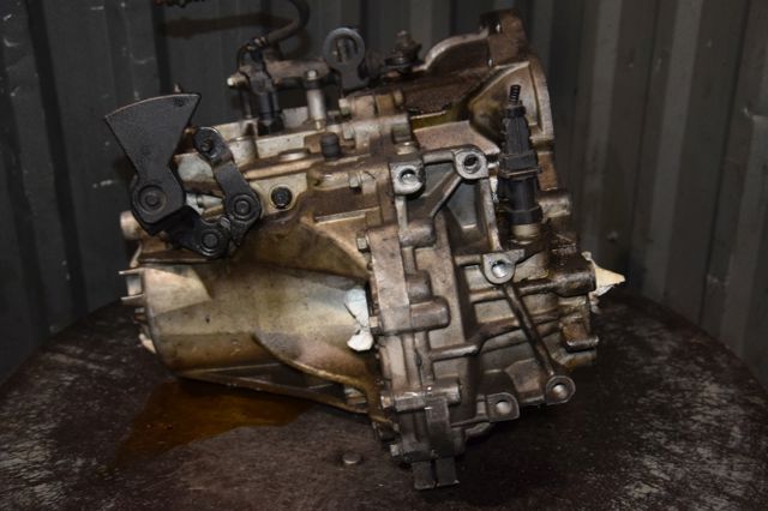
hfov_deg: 41.1
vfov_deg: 28.0
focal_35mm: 48
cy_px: 256
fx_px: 1023
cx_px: 384
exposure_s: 1/60
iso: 800
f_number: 5
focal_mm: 32
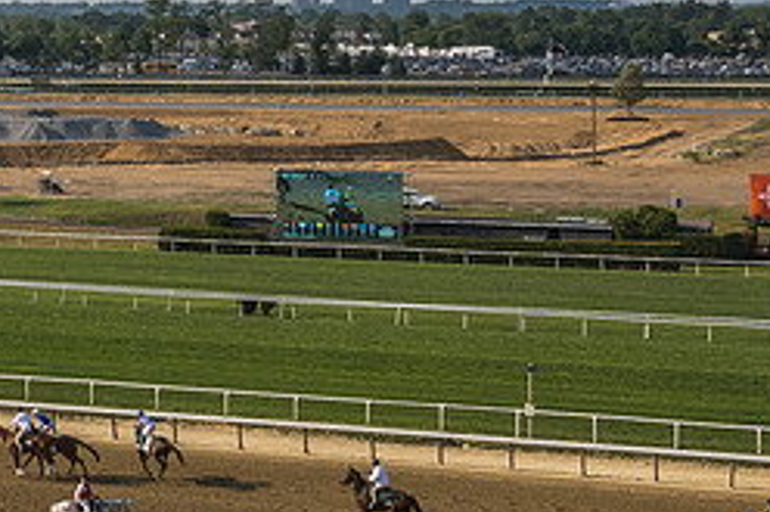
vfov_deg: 15.2
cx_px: -48
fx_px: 1902
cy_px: 63
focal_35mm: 89
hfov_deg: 21.8
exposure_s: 1/1250
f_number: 4
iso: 100
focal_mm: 9
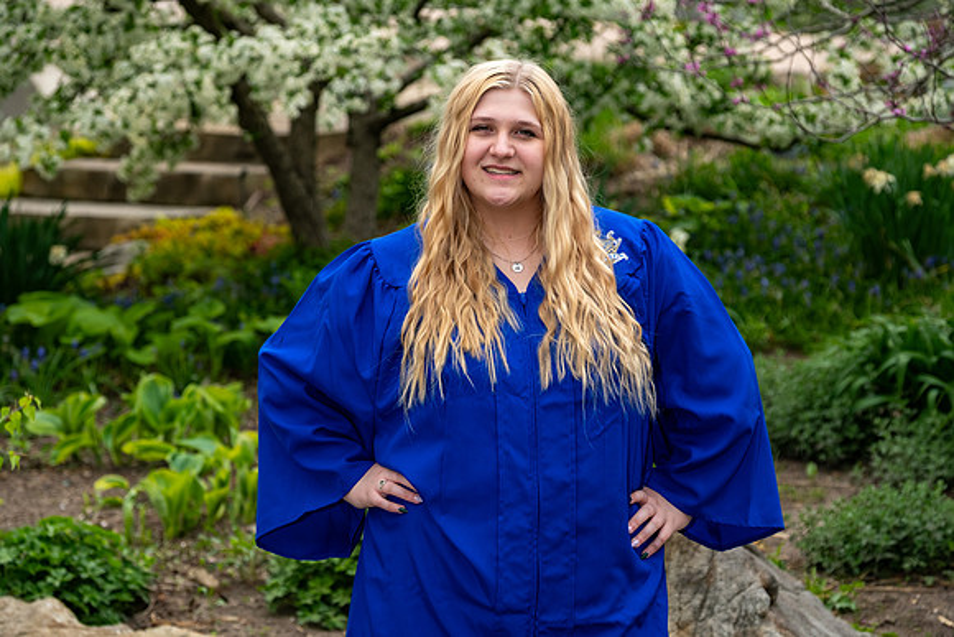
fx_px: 3764
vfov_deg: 9.7
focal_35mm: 142
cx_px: 477
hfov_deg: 14.4
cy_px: 318
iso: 250
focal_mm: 94.5
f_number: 4.5
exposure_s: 1/250
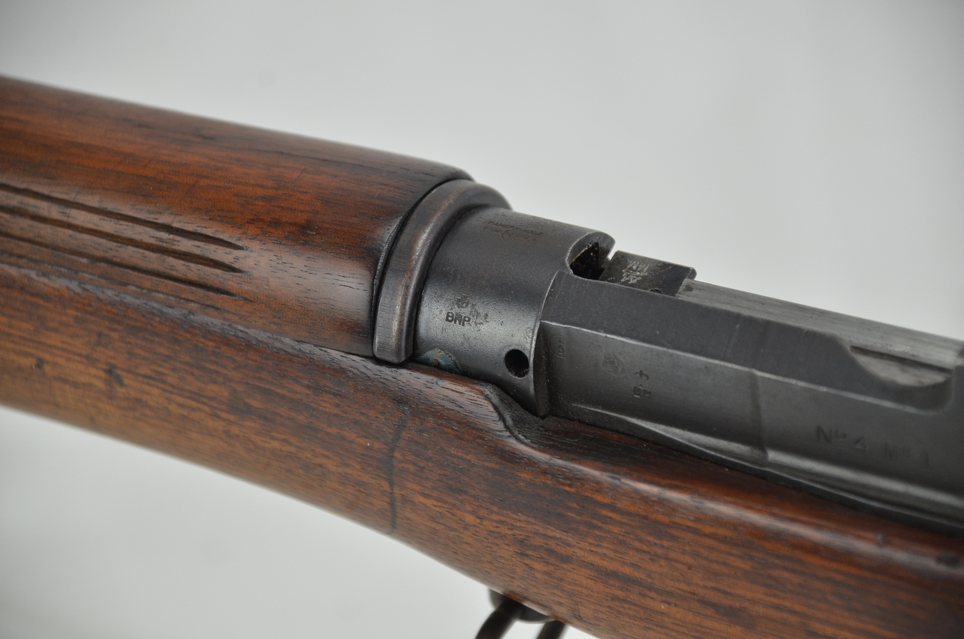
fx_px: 5411
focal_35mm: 202
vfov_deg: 6.8
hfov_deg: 10.2
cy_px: 320
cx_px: 482
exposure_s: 1/200
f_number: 5.6
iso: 800
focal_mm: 135
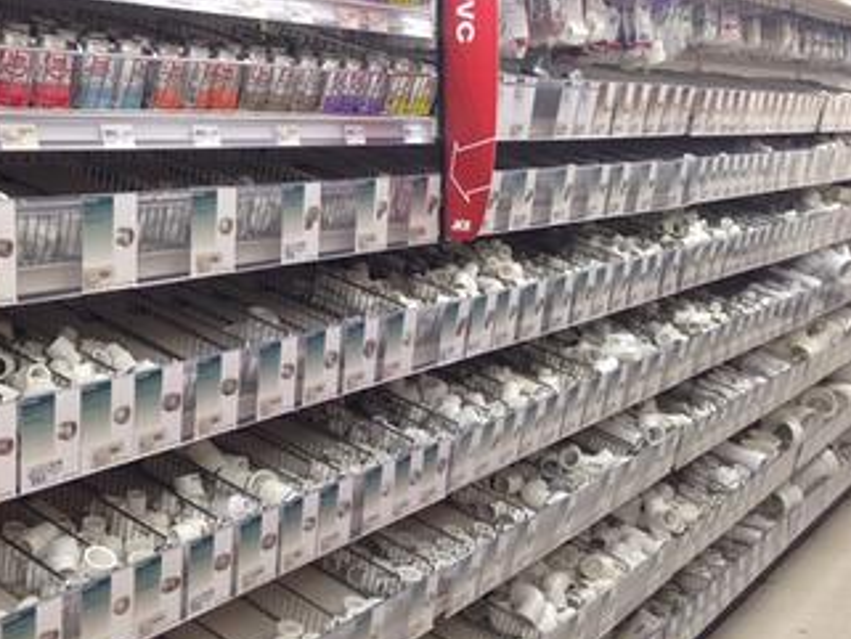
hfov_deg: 39.5
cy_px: 377
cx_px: 349
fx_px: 1180
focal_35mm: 48
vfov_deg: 30.2
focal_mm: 4.12
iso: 50
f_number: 2.4
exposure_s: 1/20
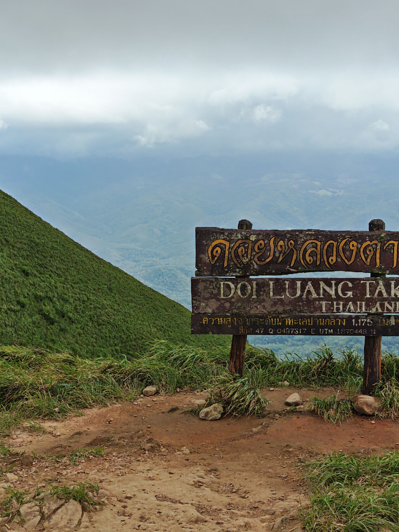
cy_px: 240
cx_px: 231
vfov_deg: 33.2
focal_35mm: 58
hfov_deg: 25.2
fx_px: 891
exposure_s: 1/1100
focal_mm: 6.83
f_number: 2
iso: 50
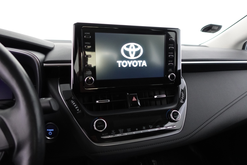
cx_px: 124
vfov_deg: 53.1
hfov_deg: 73.7
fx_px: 165
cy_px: 82
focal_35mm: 24
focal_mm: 9.4
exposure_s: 1/60
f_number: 1.8
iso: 1600
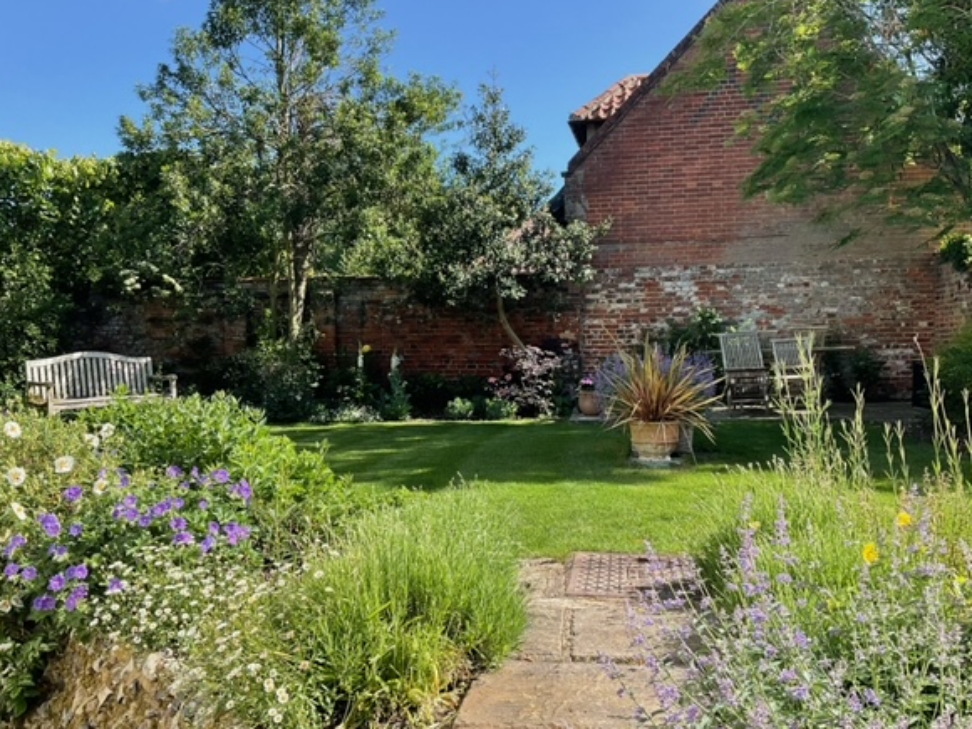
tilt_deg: -1.2
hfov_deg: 56.8
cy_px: 384
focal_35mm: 32
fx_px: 899
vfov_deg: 44.1
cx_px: 484
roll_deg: +0.6
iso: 16
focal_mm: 3
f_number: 1.8
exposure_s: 1/666
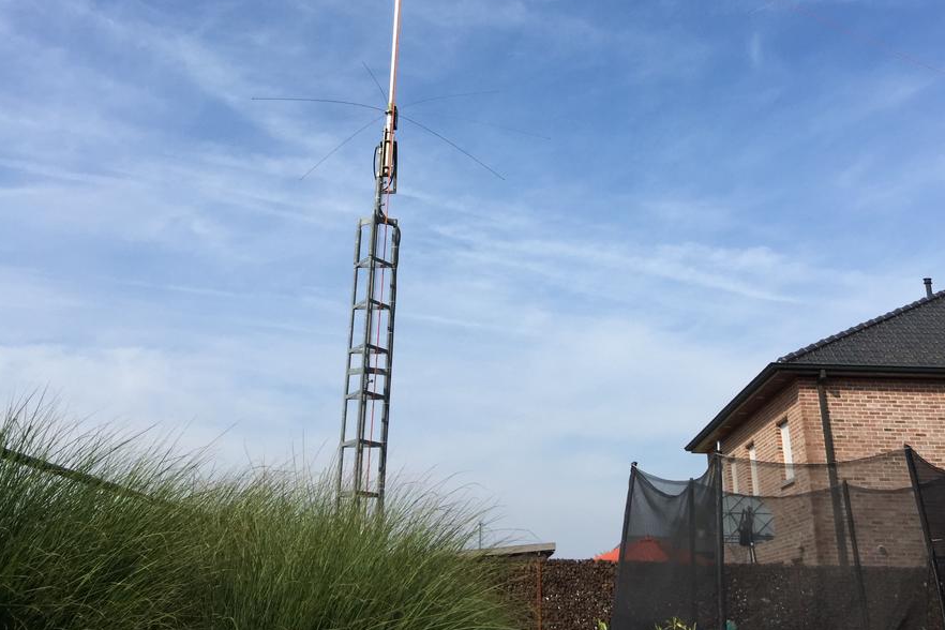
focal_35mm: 41
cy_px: 8
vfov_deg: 30.5
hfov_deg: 47.4
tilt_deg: +31.3
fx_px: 1076
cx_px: 475
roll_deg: -1.3
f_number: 2.2
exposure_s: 1/2083
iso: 32
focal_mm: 4.15
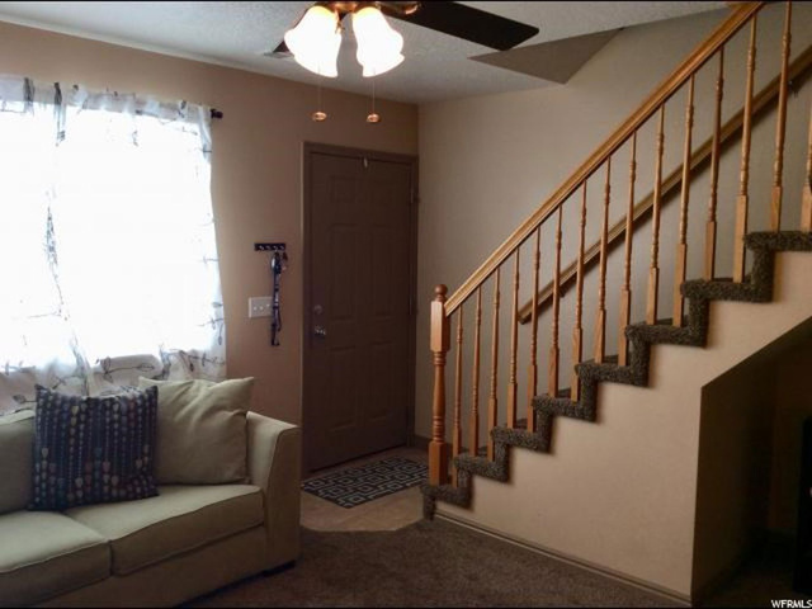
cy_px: 304
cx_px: 406
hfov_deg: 56.8
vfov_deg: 44.2
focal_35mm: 32
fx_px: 751
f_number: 2.4
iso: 40
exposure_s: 1/24
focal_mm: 3.3
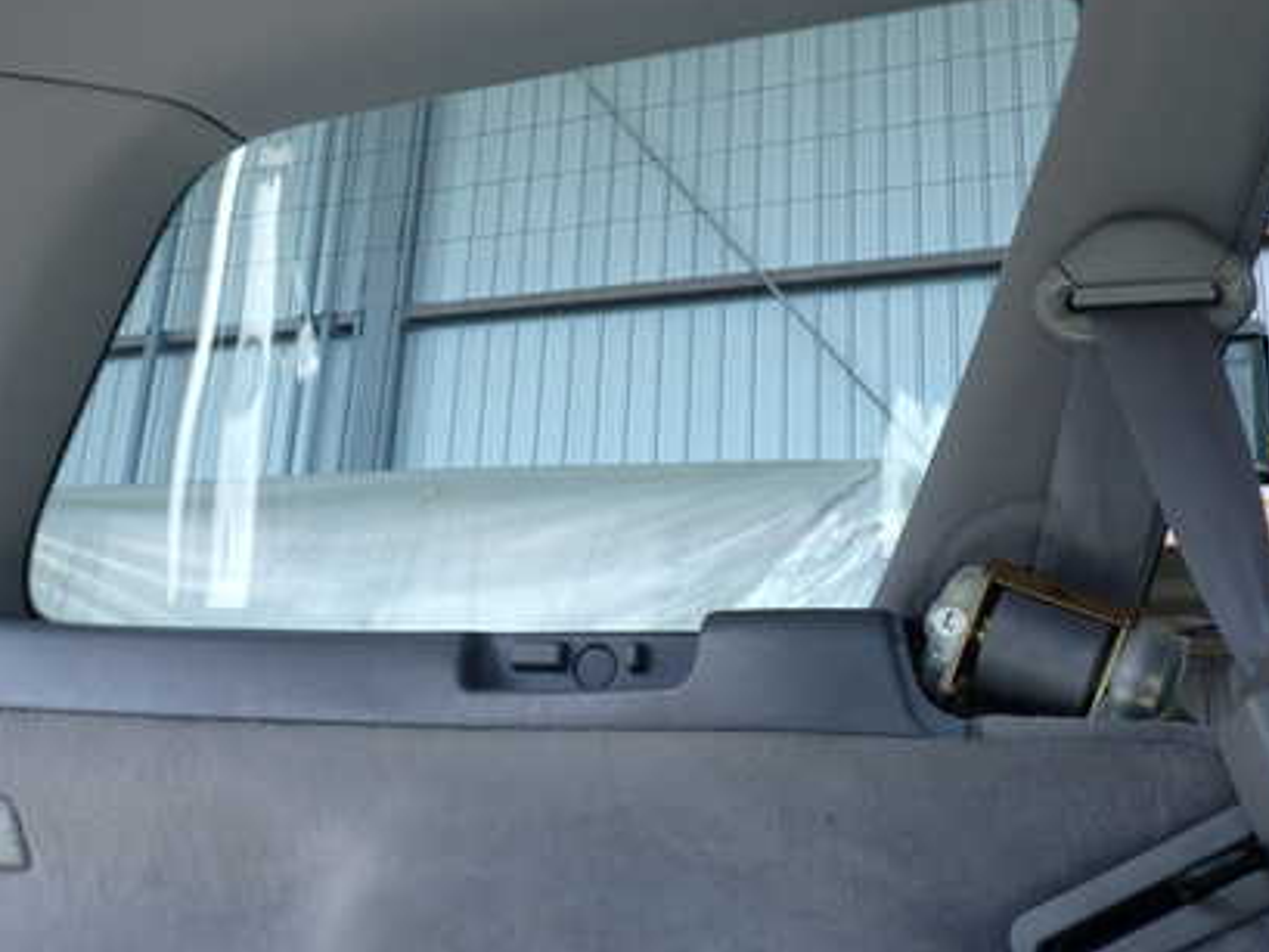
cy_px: 338
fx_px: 1613
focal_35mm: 44
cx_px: 453
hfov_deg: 42.5
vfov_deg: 32.7
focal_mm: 5.4
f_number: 2.3
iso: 100
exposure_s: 1/250
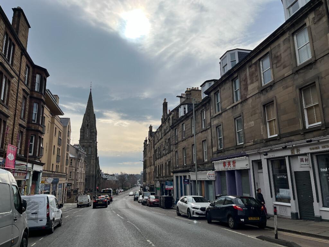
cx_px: 164
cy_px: 124
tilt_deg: +11.6
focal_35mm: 26
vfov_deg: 53.1
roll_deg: +0.6
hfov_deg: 67.3
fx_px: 247
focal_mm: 5.1
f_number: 1.6
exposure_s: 1/7353
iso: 50
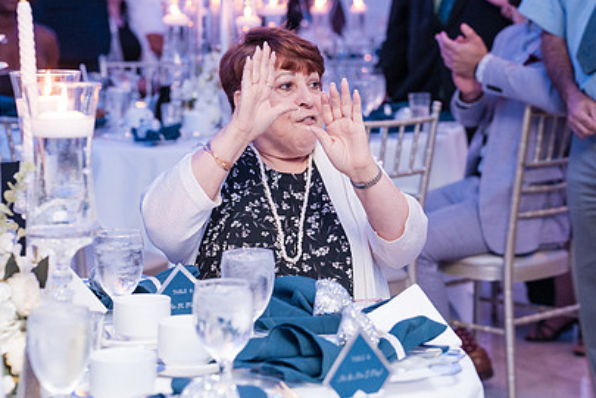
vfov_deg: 11.8
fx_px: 1920
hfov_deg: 17.6
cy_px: 145
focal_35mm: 116
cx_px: 324
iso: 5000
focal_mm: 81
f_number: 4
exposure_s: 1/250
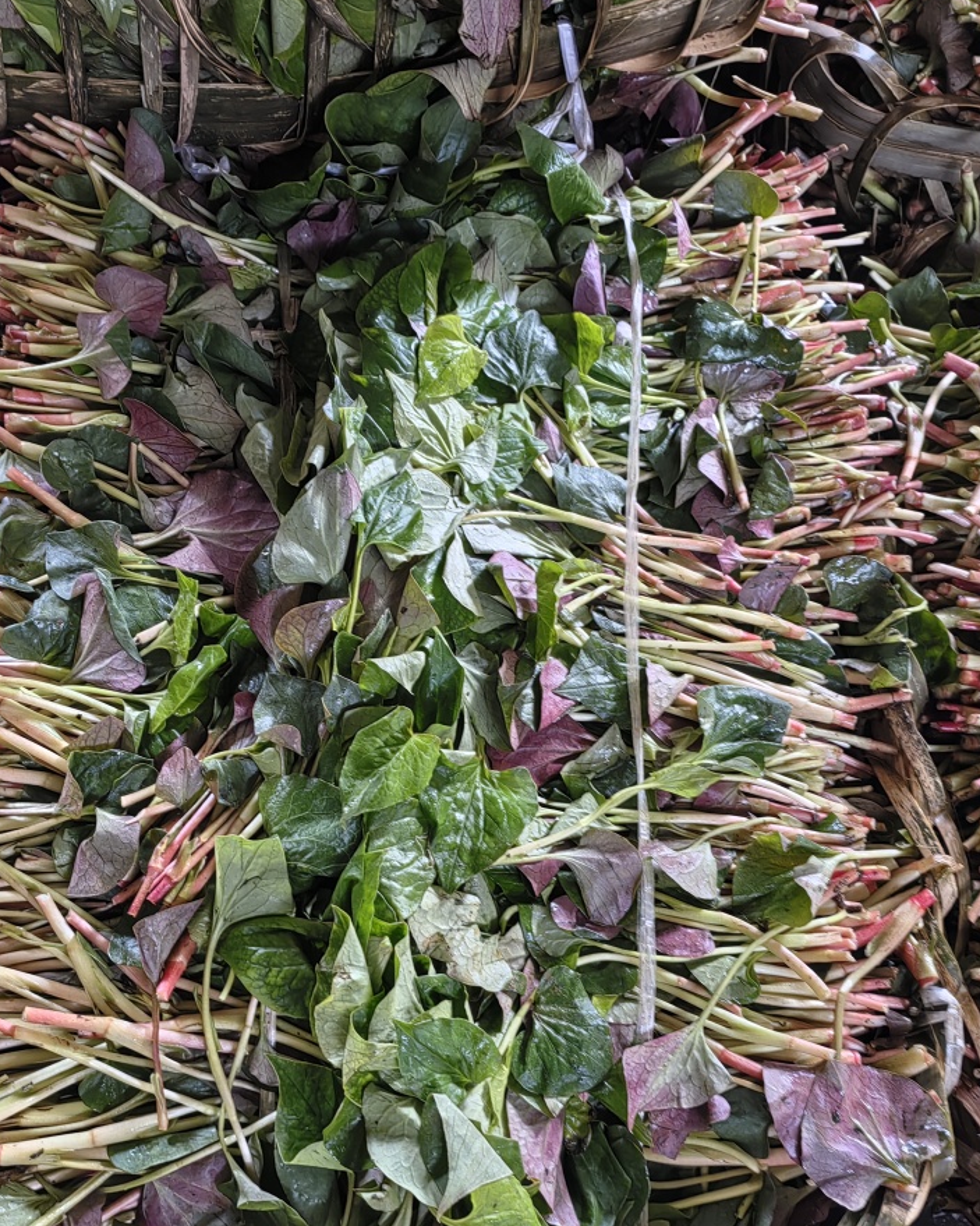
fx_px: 1160
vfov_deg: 55.4
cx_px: 457
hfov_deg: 45.8
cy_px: 709
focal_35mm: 32
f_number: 1.9
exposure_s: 1/33.3
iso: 125
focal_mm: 5.52
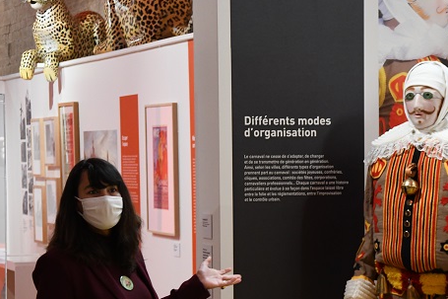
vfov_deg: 9.6
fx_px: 1766
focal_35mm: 142
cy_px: 218
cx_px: 305
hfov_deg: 14.4
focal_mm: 58
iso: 3200
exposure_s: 1/30
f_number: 5
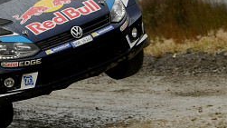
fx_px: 1643
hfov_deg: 7.9
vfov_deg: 4.4
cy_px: -20
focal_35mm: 273
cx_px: -8
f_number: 4
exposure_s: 1/640
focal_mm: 110
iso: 400
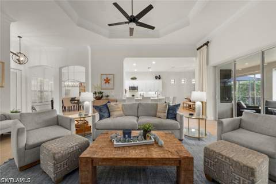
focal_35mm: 14
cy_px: 92
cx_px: 138
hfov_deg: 104.3
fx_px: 107
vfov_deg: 81.2
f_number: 11
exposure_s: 1
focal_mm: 14
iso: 400
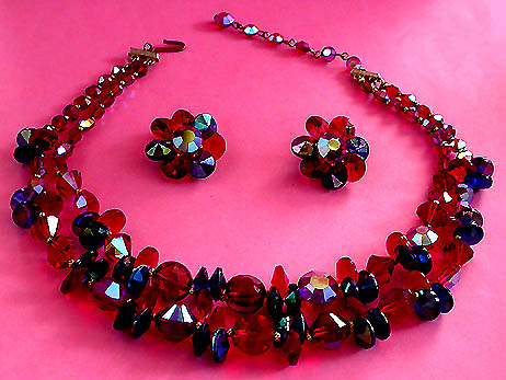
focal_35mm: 38
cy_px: 190
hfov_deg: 49.0
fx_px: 556
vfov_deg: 37.8
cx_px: 253
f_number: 2.6
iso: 100
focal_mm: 7.85
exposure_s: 1/38.8
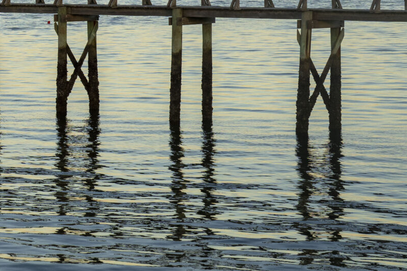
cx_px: -148
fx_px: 1820
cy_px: -20
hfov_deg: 12.3
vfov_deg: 8.5
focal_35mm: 161
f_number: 5.6
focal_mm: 50
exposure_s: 1/800
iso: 500
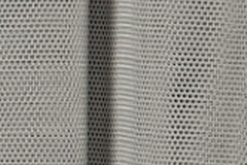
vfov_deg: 1.9
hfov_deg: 2.8
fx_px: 5012
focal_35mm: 730
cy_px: 233
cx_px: -146
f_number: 14
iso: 400
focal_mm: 135
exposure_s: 1/640
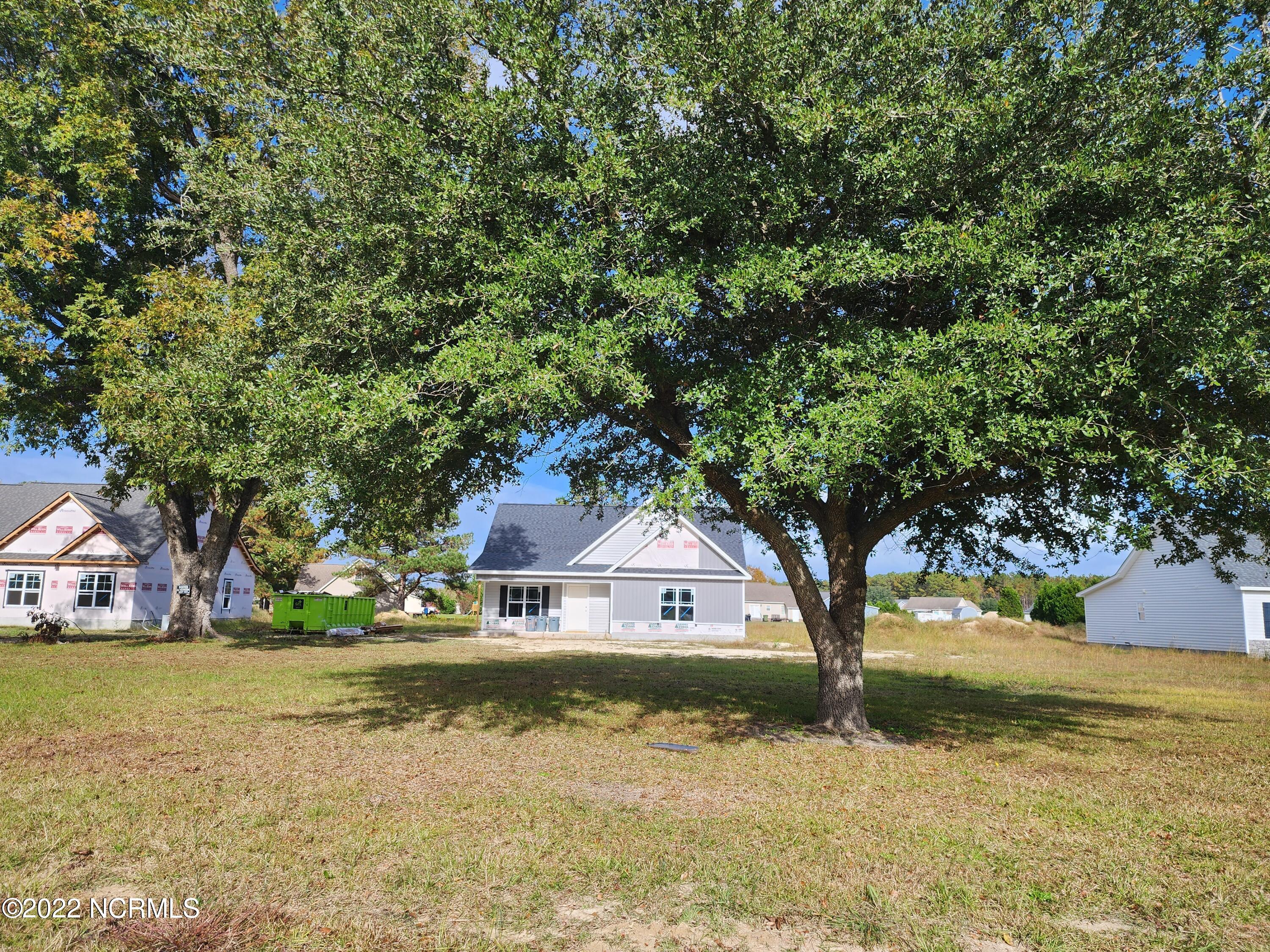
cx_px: 635
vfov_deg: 58.9
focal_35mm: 23
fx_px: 844
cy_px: 476
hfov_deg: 73.9
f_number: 1.8
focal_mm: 6.4
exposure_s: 1/767
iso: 12
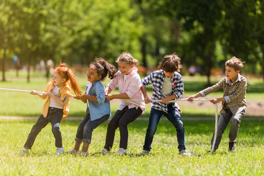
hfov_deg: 10.3
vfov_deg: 6.9
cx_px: 132
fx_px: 1467
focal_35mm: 200
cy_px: 88
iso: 200
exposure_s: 1/1600
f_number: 2.8
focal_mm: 200
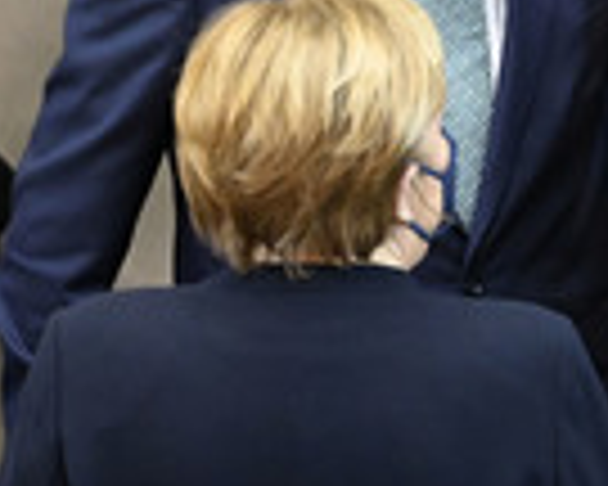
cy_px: 94
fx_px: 11283
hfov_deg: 3.1
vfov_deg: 2.5
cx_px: 687
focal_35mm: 627
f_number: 4
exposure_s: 1/250
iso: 8000
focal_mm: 200
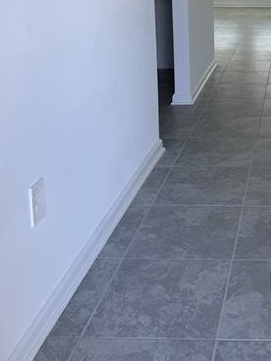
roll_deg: +0.3
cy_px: 27
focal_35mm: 51
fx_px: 532
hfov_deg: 26.6
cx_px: 286
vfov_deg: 35.0
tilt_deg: -9.6
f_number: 1.78
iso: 50
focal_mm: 6.76
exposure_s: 1/121
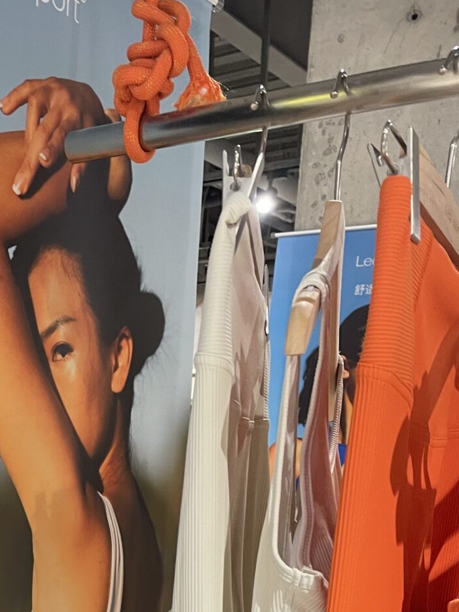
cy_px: 618
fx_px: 1007
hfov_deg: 24.2
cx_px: -27
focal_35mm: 57
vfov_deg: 31.2
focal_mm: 4.2
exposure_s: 1/50
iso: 100
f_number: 1.6
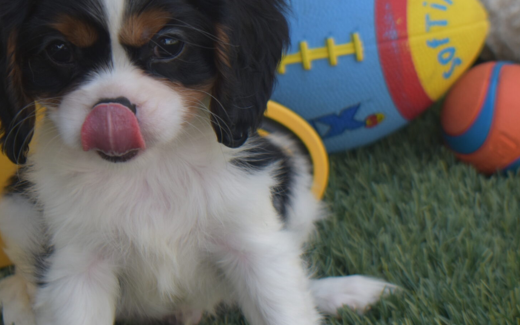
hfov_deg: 14.0
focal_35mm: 149
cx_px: 292
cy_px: 174
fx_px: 2110
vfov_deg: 8.8
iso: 200
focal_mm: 55
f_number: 5.6
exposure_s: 1/250
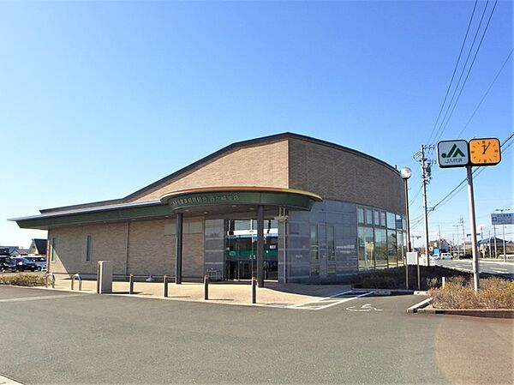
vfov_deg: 48.2
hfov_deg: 61.7
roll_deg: -1.0
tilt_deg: +8.4
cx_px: 257
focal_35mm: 29
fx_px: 430
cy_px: 192
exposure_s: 1/1721
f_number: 2.2
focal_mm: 4.15
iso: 32
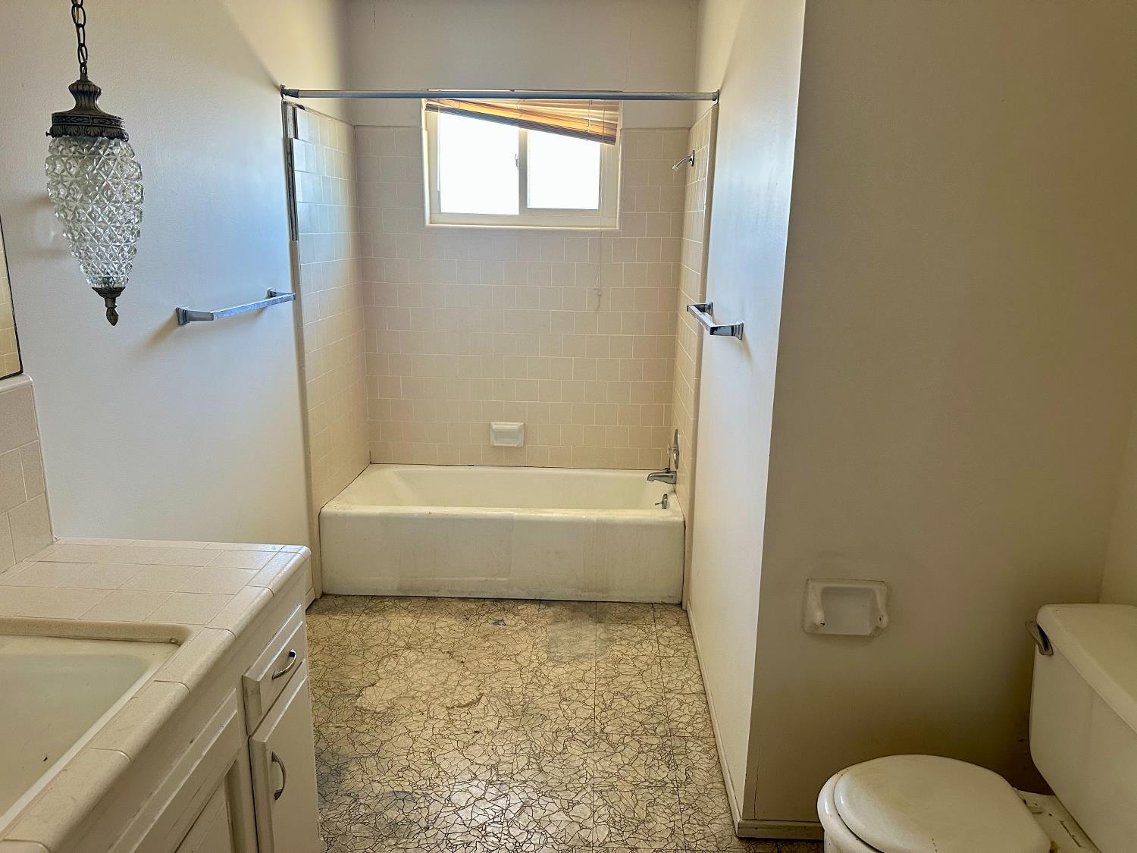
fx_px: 788
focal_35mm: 24
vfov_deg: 56.8
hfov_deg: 71.6
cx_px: 568
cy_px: 426
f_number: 1.78
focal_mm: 6.86
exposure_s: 1/60
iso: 320
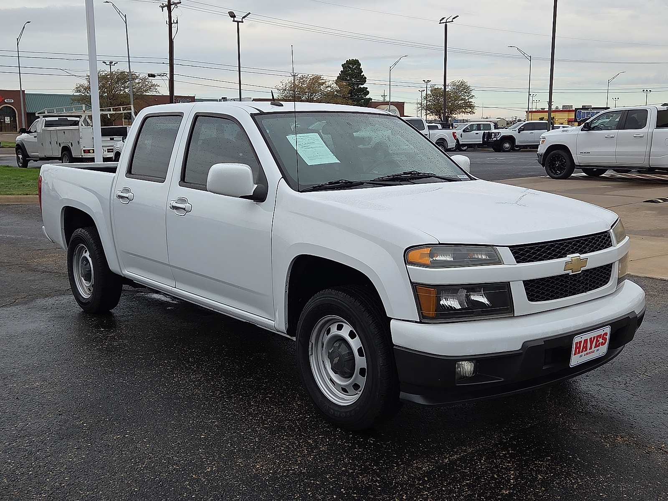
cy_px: 250
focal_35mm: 39
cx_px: 334
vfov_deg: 36.8
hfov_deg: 47.9
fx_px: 753
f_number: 1.8
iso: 76
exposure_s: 1/2000
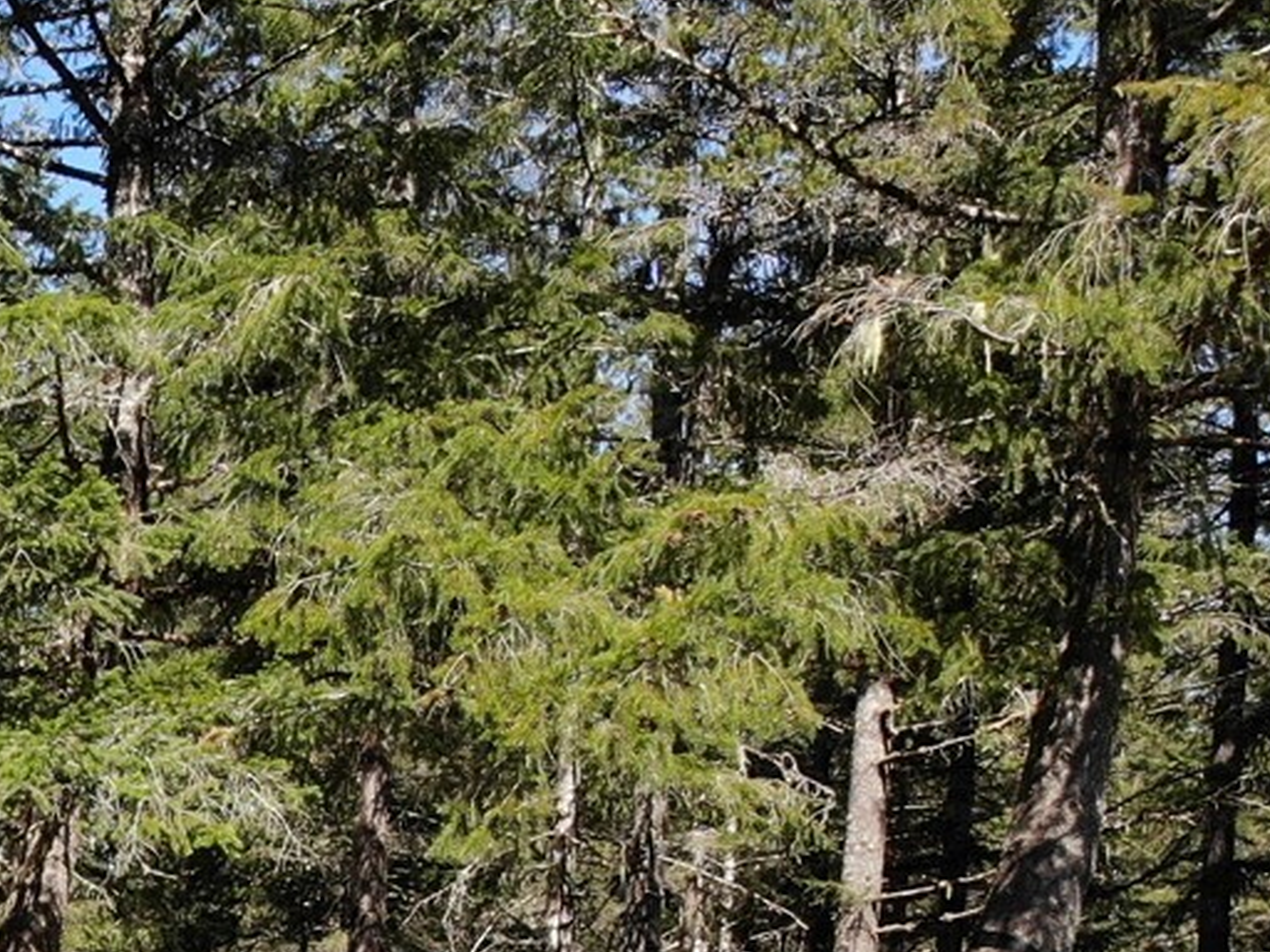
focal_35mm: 75
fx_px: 2752
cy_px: 1137
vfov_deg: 18.6
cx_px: -642
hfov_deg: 21.7
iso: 100
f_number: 2.8
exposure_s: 1/462
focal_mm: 4.5
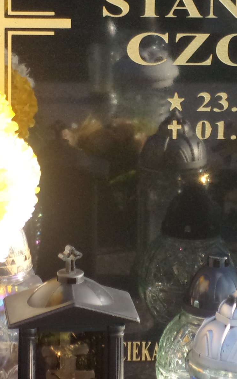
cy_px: 154
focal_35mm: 180
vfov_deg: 11.6
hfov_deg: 7.3
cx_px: 212
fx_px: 1861
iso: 200
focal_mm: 14
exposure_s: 1/280
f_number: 5.4
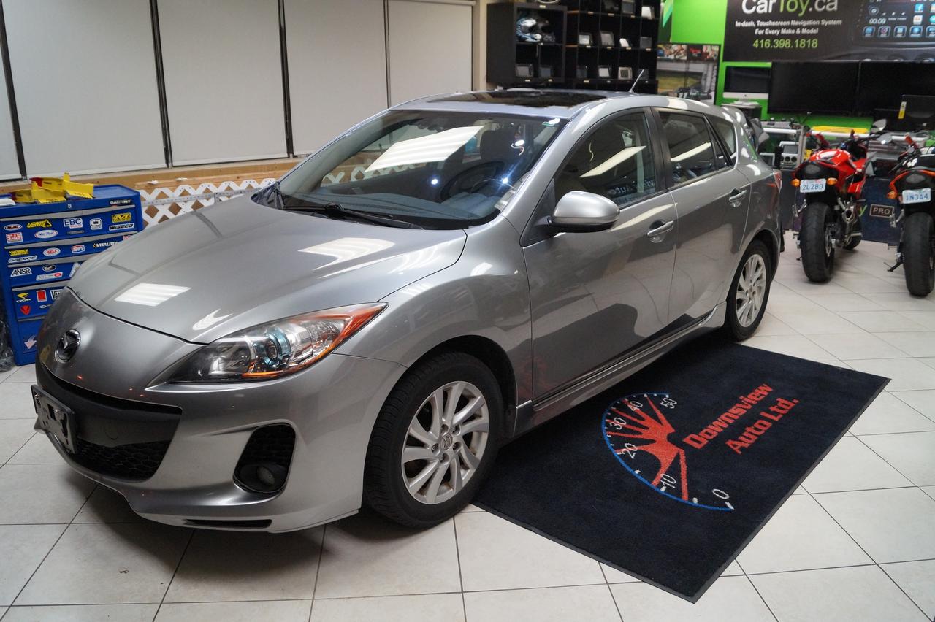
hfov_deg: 67.4
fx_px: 701
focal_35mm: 27
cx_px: 468
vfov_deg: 47.9
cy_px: 311
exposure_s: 1/160
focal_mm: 18
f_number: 4
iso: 1250
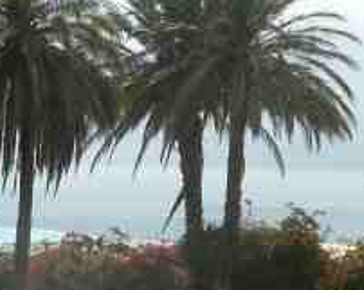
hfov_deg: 19.9
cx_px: 261
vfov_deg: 16.0
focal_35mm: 96
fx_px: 1033
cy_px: 159
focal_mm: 5.7
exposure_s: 1/185
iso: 80
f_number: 8.8
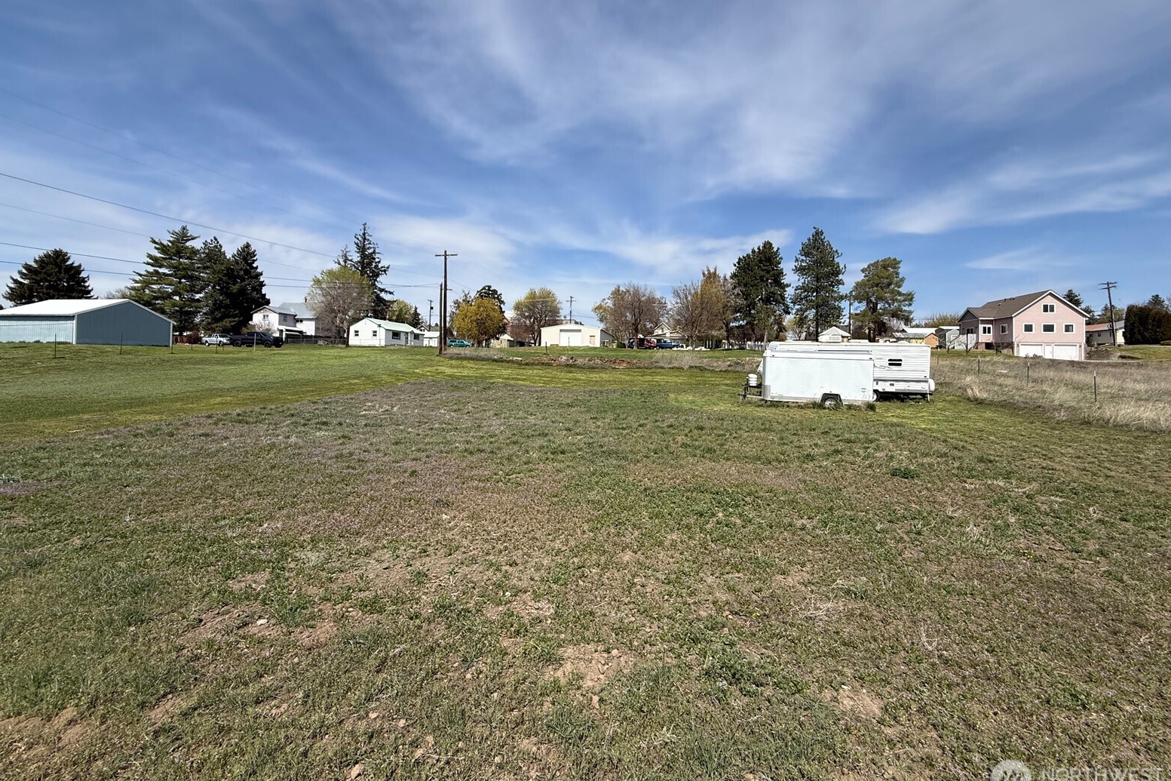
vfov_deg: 77.2
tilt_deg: +1.0
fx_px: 488
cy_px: 358
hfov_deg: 100.4
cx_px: 583
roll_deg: -1.9
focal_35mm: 15
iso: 50
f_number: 2.2
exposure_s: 1/2976
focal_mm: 2.22
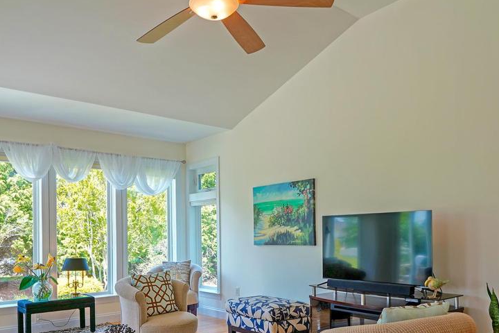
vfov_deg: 42.8
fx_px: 416
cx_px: 243
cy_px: 230
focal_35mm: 30
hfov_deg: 61.9
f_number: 4
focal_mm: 10
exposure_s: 1/60
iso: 100
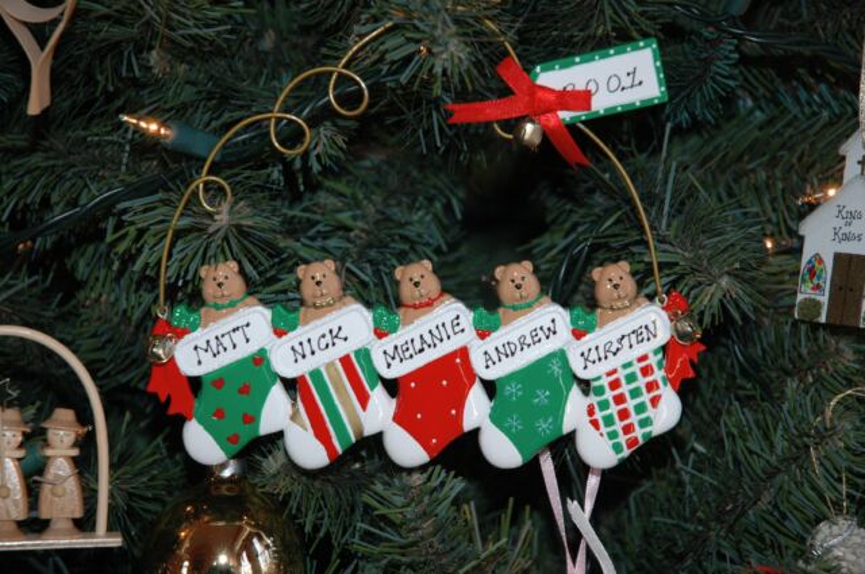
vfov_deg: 13.0
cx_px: 432
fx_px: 2520
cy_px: 287
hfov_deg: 19.5
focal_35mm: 105
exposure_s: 1/60
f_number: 4.5
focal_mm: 70
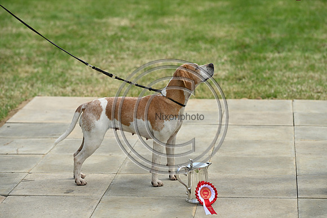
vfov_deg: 11.0
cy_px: 109
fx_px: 1136
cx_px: 164
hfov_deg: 16.4
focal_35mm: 125
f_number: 4.5
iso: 140
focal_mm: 125
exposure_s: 1/1000
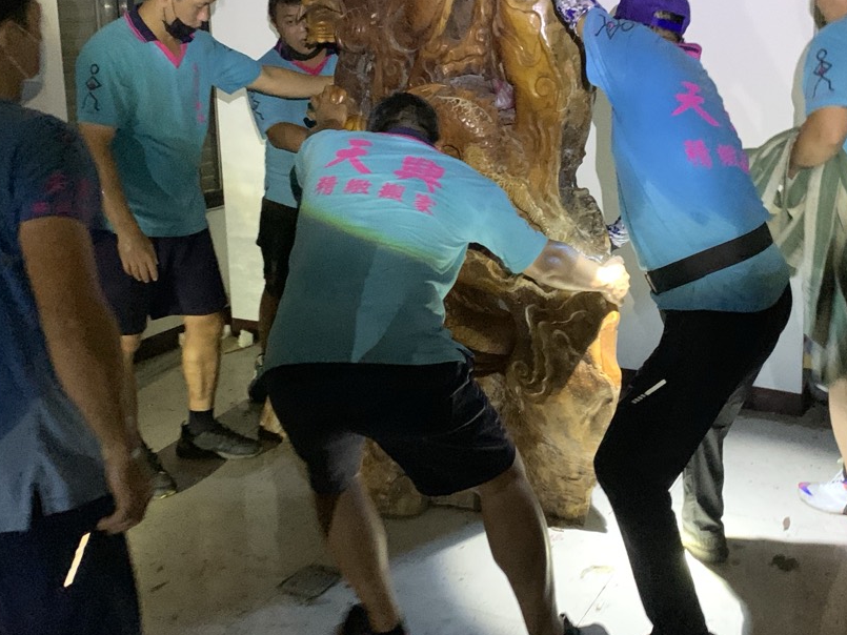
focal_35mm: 42
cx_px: 477
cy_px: 220
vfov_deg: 34.1
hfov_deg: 44.7
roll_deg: +1.7
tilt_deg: -9.0
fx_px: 1028
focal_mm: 4.25
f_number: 1.8
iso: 800
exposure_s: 1/30
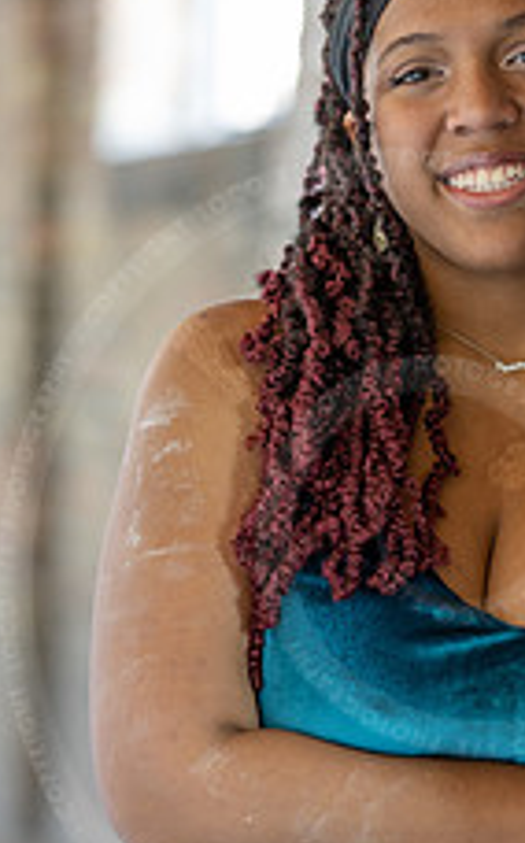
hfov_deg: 7.6
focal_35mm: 171
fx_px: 3925
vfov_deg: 12.2
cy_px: 599
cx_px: 495
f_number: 1.8
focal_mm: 85
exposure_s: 1/100
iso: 500
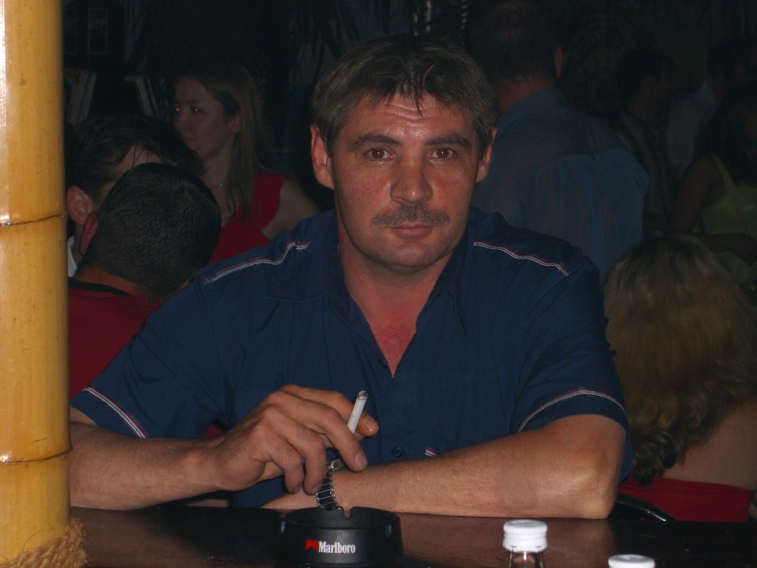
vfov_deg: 13.0
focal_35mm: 114
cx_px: 378
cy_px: 284
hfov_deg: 17.3
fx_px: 2493
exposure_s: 1/60
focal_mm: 23.7
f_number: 5.1
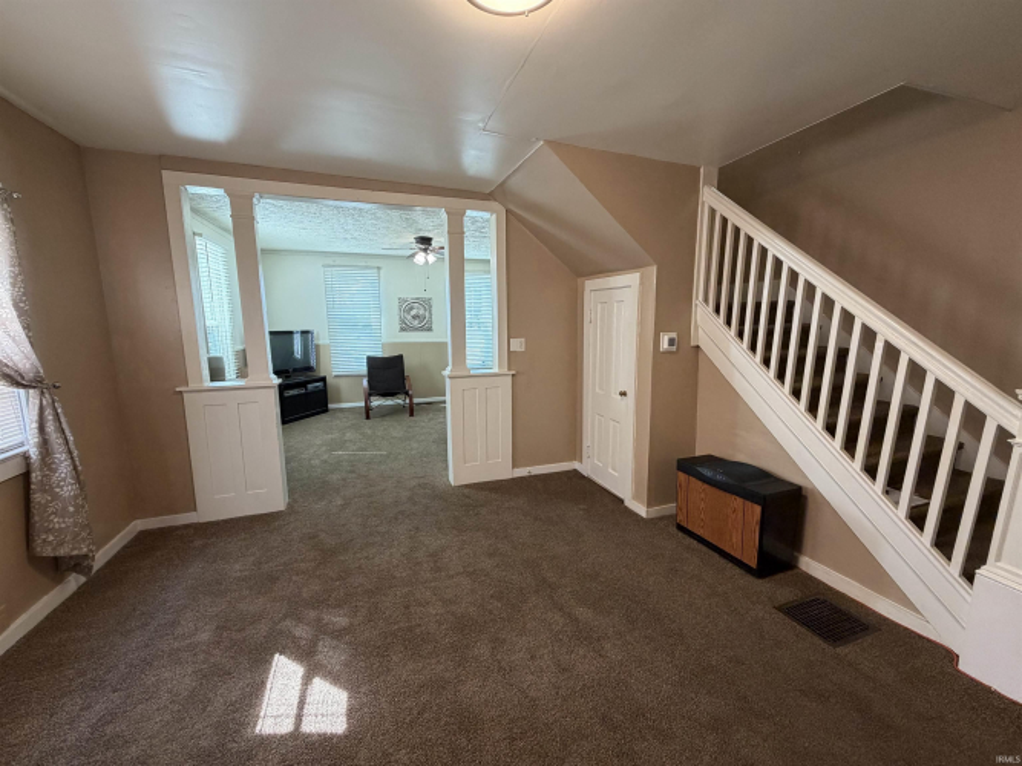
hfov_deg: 102.1
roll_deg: +1.0
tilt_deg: -7.3
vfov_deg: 85.7
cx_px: 511
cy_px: 383
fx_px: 413
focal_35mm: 14
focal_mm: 2.22
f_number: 2.2
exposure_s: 1/60
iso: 200
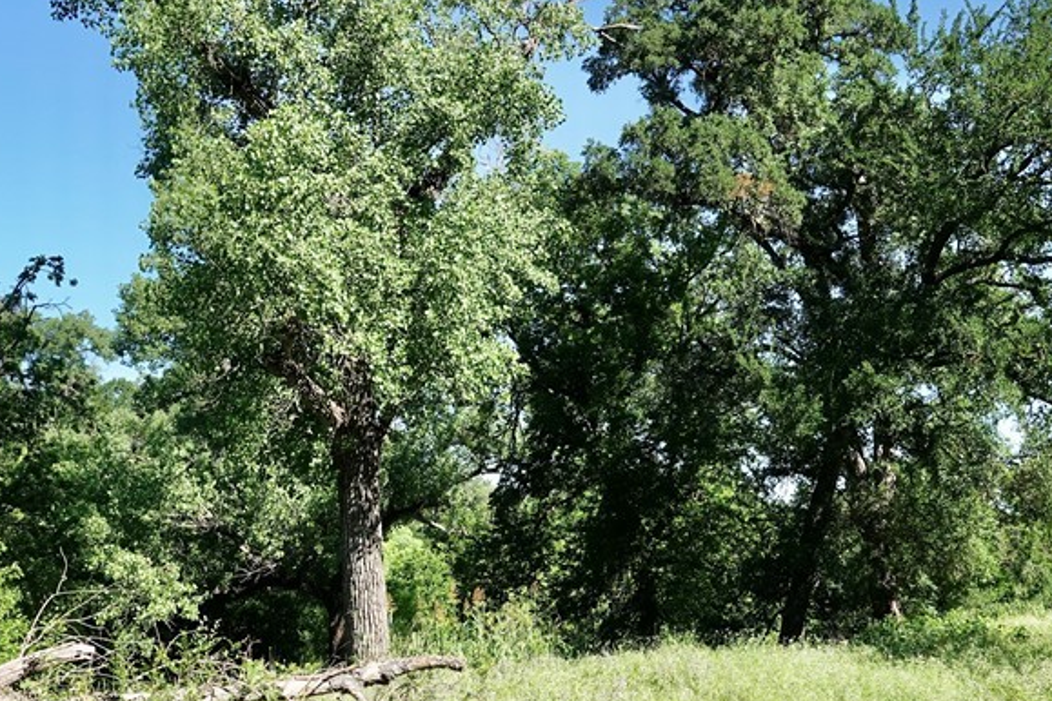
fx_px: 1315
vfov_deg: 29.8
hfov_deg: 43.6
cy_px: 423
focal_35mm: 45
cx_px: 552
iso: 100
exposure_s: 1/400
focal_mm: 8.8
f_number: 4
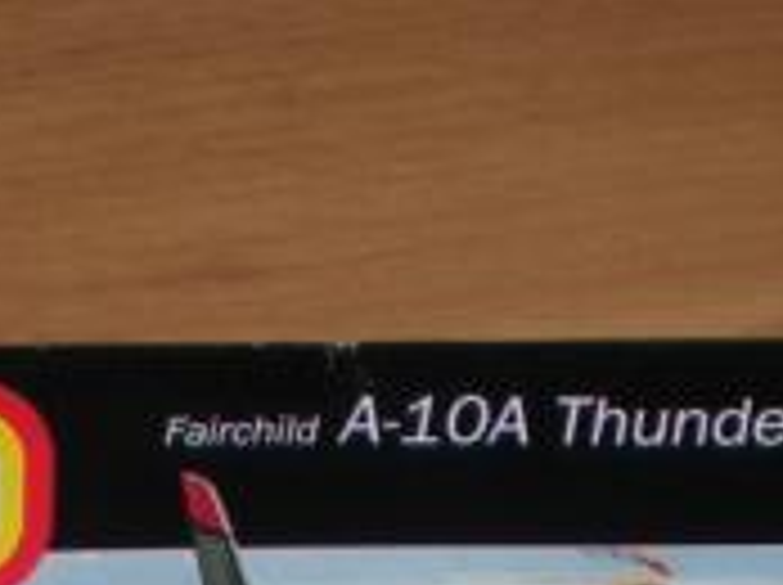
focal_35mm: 175
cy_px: 1332
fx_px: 3953
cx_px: 180
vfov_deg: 7.9
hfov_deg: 11.3
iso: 64
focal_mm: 6.3
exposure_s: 1/30
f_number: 3.1
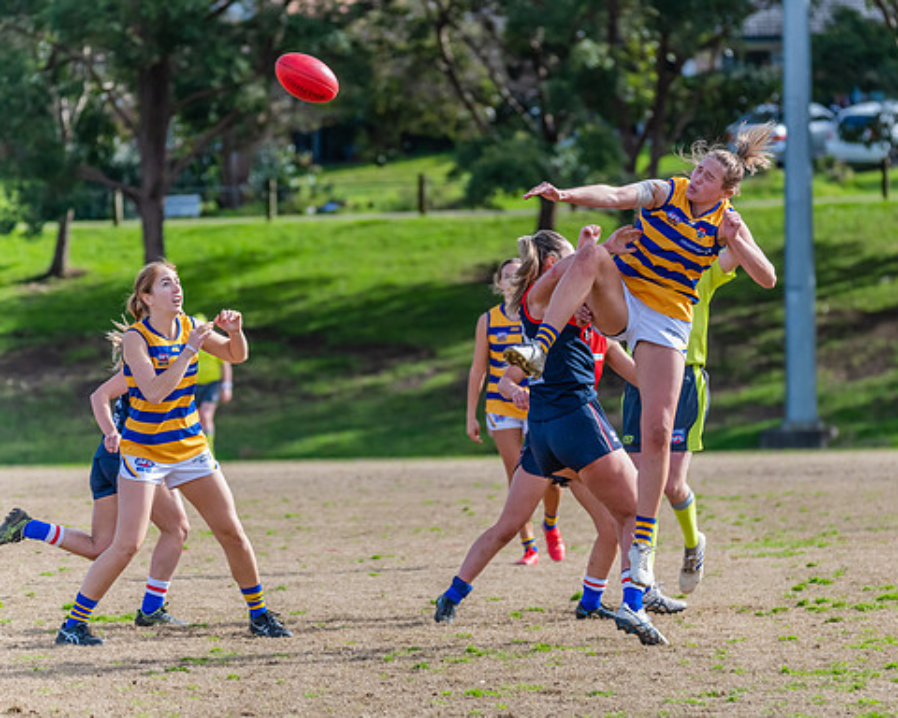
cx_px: 606
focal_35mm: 309
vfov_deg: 5.0
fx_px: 8212
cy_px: 328
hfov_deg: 6.3
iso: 800
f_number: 5.6
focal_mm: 240
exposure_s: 1/1600
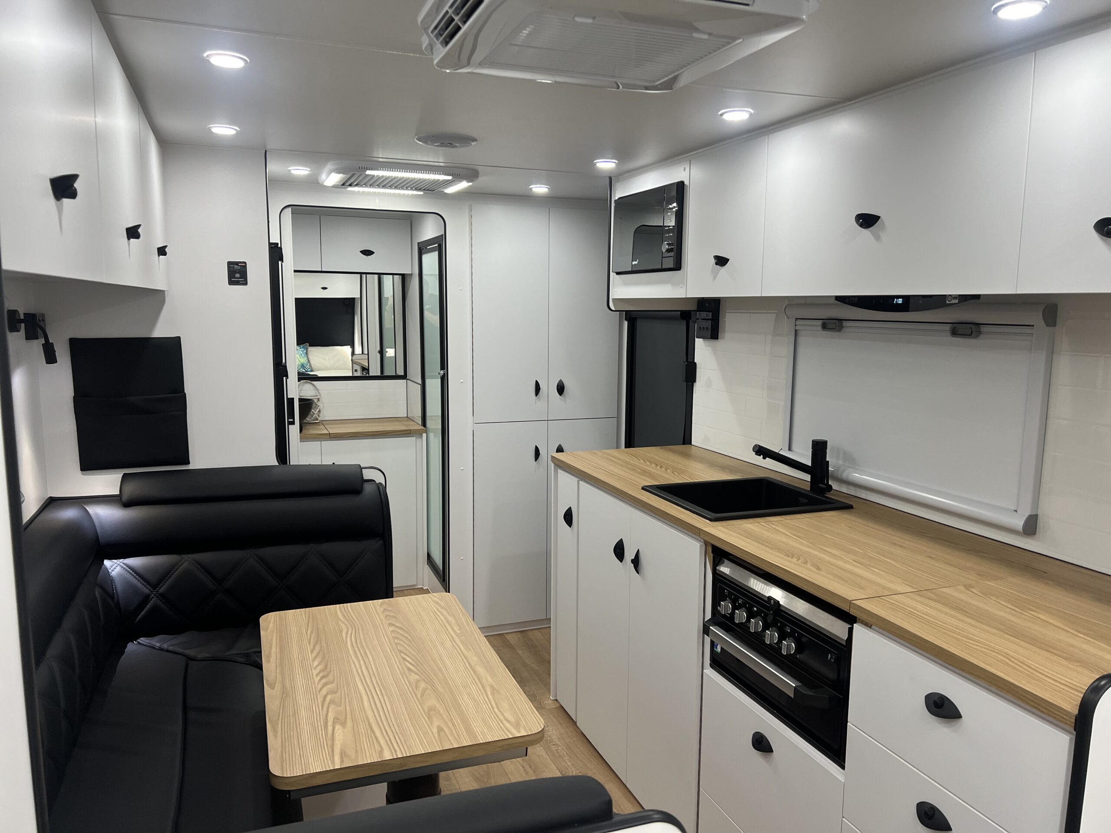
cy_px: 416
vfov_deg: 53.1
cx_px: 556
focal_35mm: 26
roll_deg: -0.9
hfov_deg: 67.3
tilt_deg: -8.0
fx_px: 834
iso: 125
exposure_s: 1/116
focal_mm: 5.7
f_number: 1.5
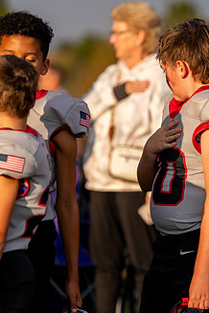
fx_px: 2630
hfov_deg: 4.5
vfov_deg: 6.8
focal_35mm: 302
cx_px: 192
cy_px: 187
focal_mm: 156
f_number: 2.8
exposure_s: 1/3200
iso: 400
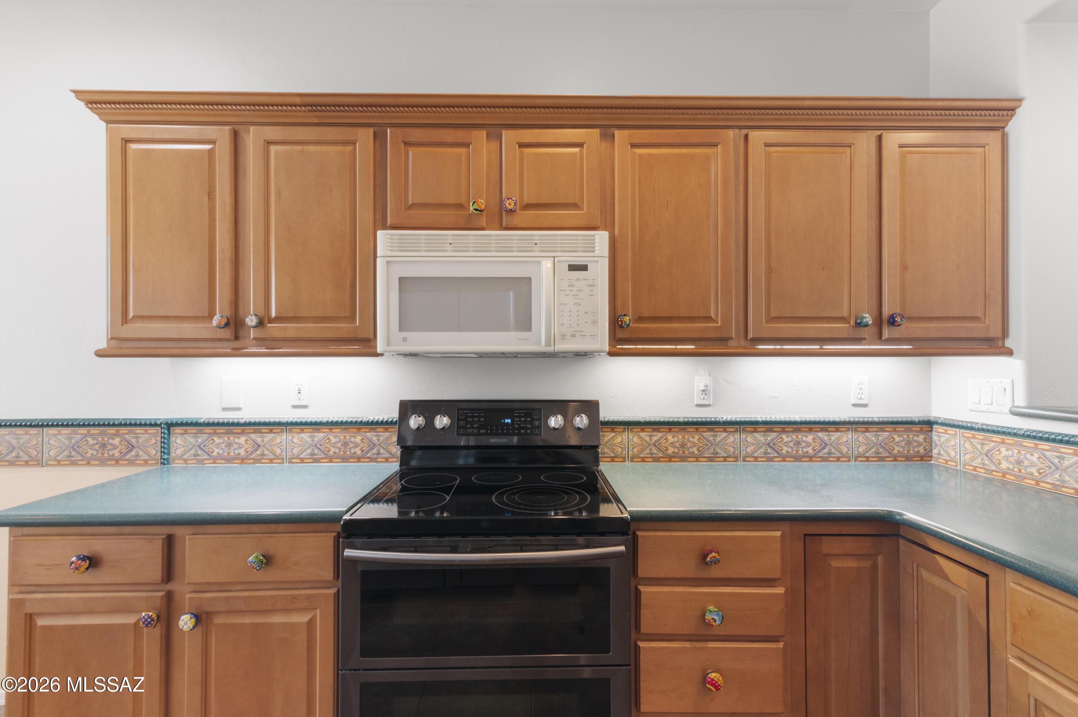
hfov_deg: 96.8
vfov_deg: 73.7
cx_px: 539
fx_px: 479
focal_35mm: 16
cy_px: 358
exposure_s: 1/8
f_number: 13
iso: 1250
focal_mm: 16
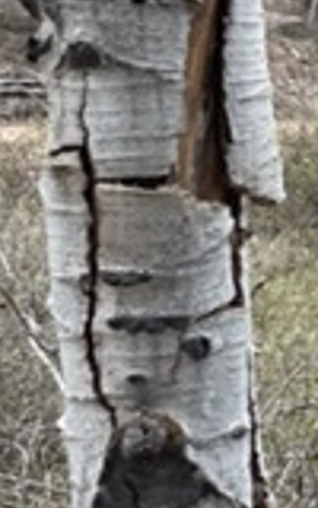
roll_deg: +2.7
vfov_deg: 18.9
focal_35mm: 110
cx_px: 776
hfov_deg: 10.3
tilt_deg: -4.9
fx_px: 1525
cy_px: 190
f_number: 1.6
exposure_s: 1/1147
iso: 32
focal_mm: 4.2
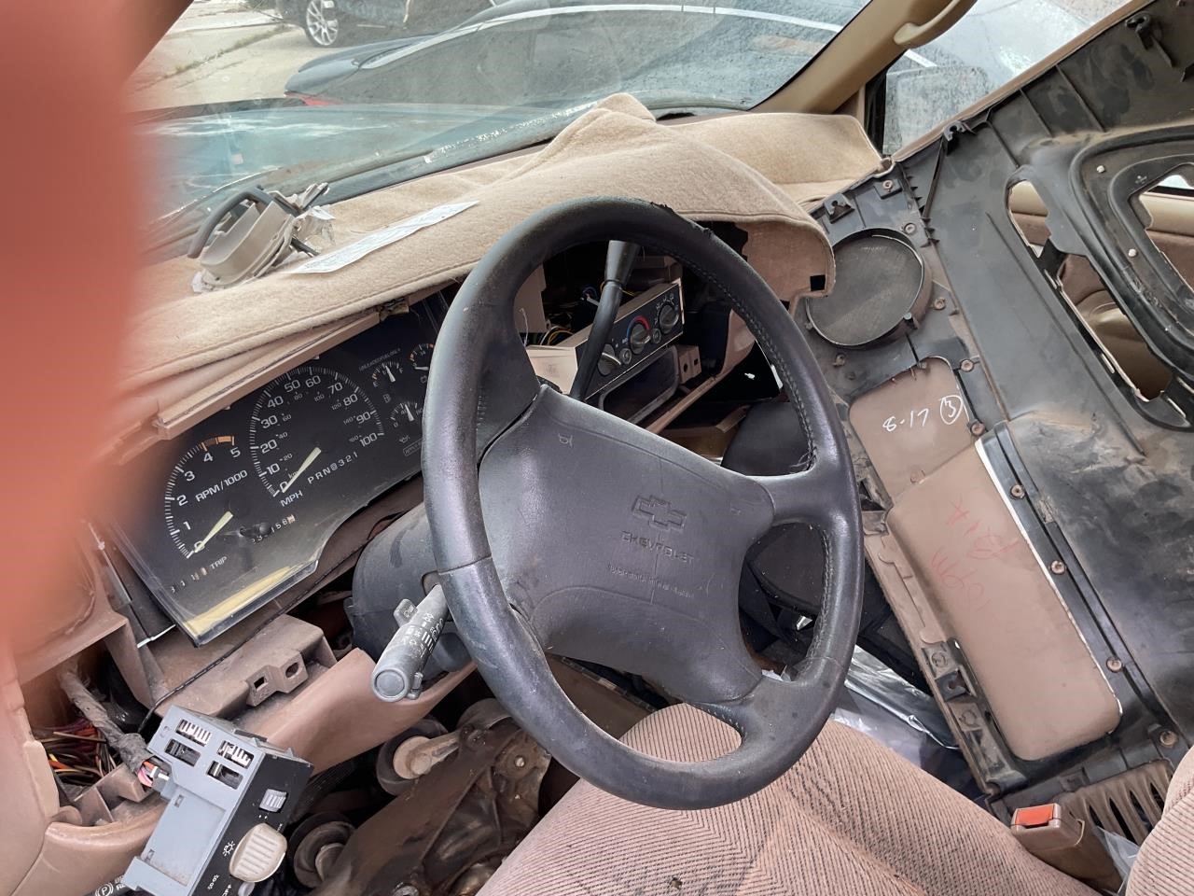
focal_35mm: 29
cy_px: 448
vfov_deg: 48.2
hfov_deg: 61.7
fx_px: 1000
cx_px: 597
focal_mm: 3
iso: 16
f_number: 1.8
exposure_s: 1/155
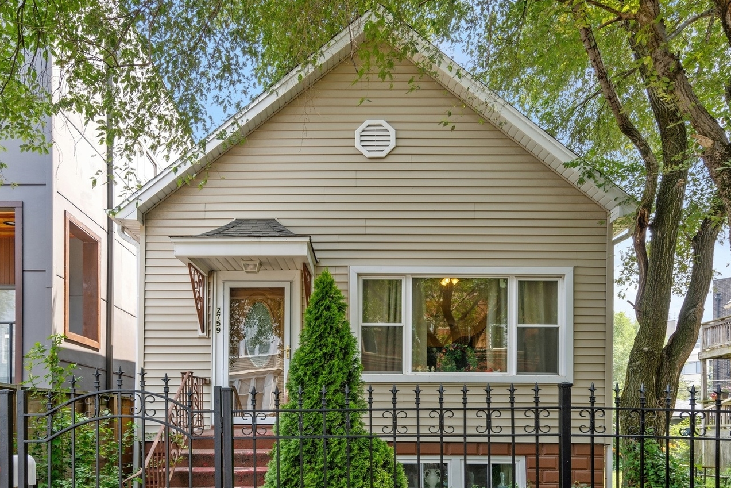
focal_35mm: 28
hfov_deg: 65.4
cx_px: 335
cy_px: 309
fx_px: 569
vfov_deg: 46.0
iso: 320
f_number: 7.1
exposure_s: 1/125
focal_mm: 22
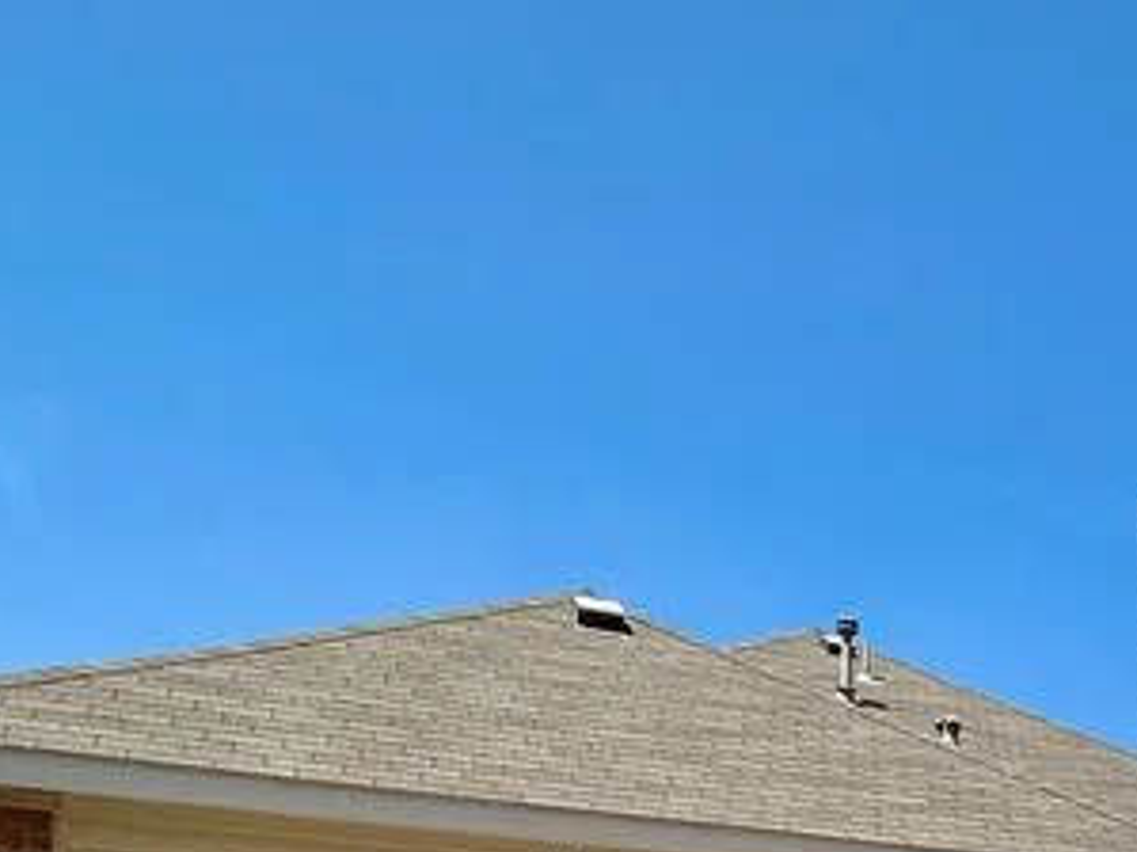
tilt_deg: -0.4
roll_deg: +0.3
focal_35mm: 48
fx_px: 1576
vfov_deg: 24.8
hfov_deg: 35.0
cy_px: 1206
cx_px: 1198
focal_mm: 2.22
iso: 50
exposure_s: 1/4132
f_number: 2.2
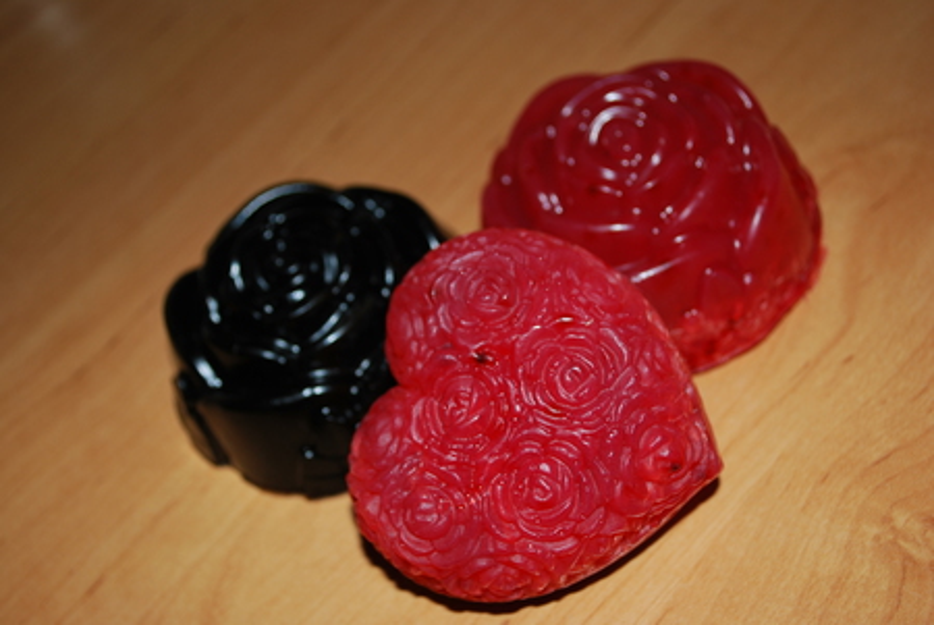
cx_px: 467
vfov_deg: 28.1
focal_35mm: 48
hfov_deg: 41.1
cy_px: 312
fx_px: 1247
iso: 100
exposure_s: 1/125
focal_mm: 32
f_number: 5
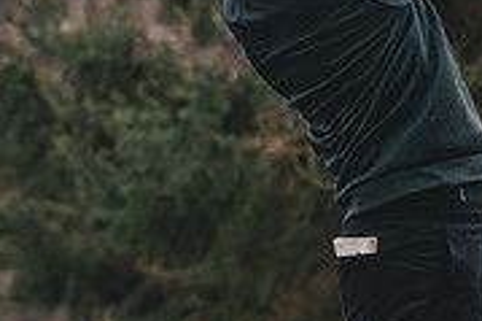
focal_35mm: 437
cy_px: 158
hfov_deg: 4.7
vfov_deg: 3.1
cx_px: 373
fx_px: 5845
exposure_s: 1/3200
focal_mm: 107
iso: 640
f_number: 2.8
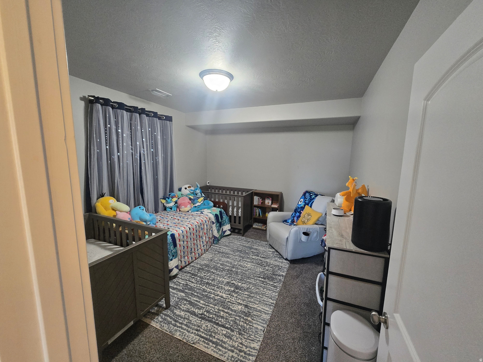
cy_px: 181
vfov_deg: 89.9
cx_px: 242
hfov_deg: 106.2
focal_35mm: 13
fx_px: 181
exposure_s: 1/60
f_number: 2.2
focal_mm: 1.7
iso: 320
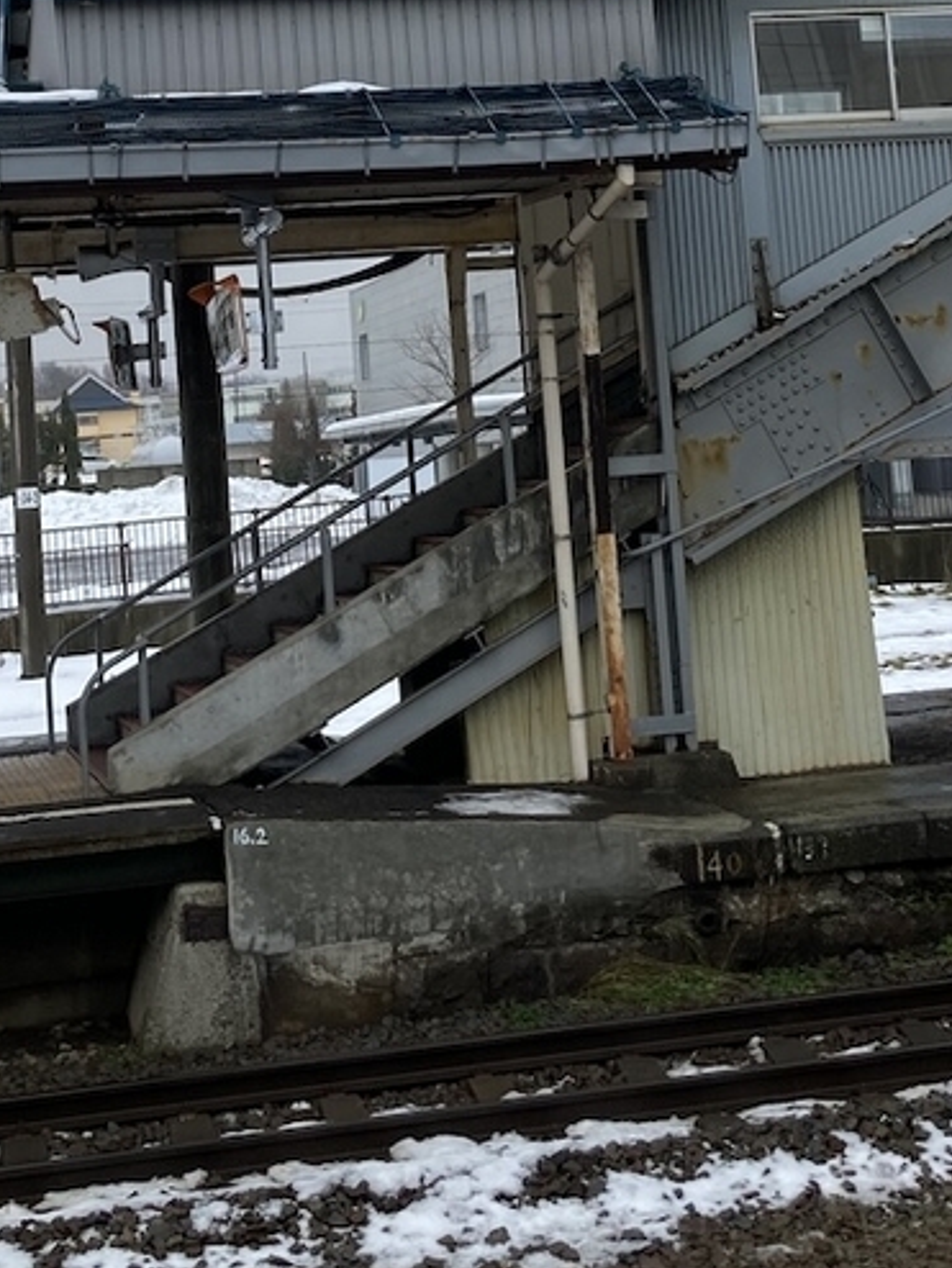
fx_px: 2491
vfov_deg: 27.9
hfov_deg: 21.6
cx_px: 413
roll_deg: +3.6
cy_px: 236
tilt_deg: +8.2
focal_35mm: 68
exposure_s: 1/270
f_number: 1.8
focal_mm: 3.99
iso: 20
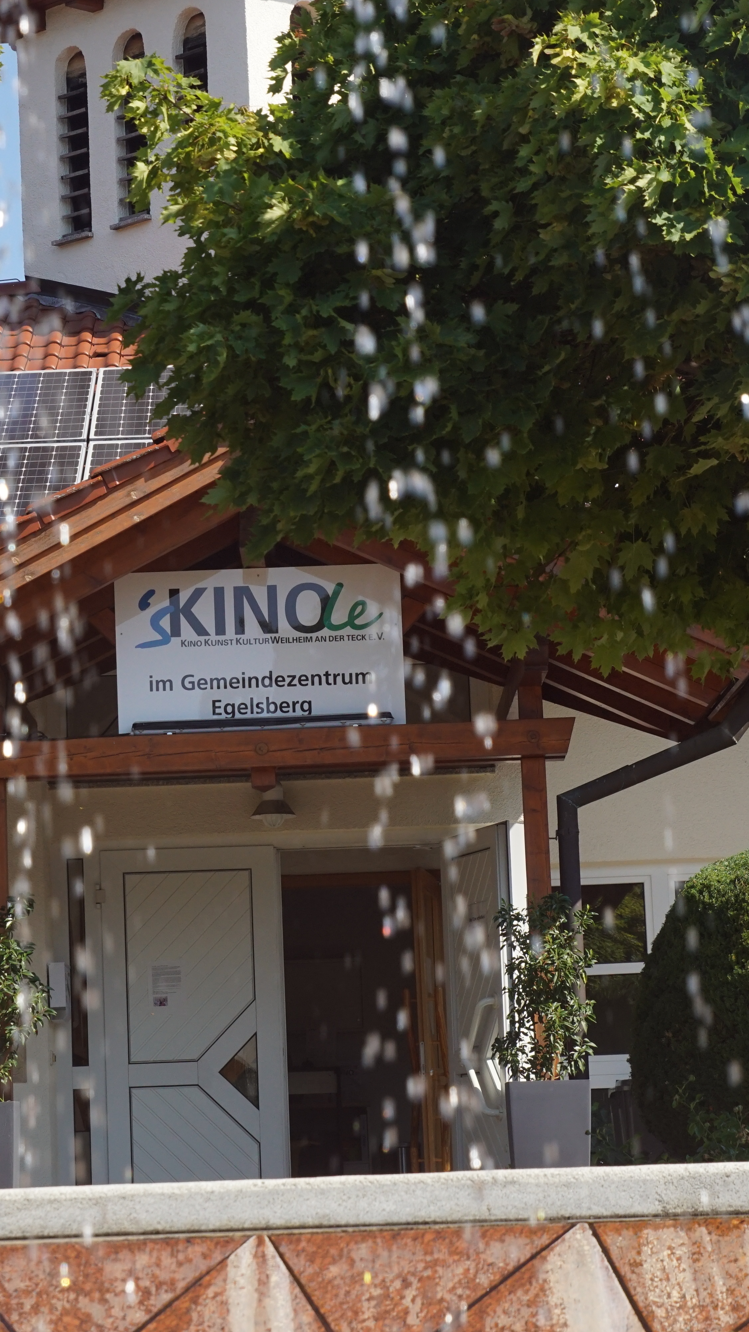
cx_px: 278
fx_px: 4167
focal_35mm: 118
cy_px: 666
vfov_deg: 18.2
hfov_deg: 10.3
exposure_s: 1/640
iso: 400
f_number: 8
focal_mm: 50
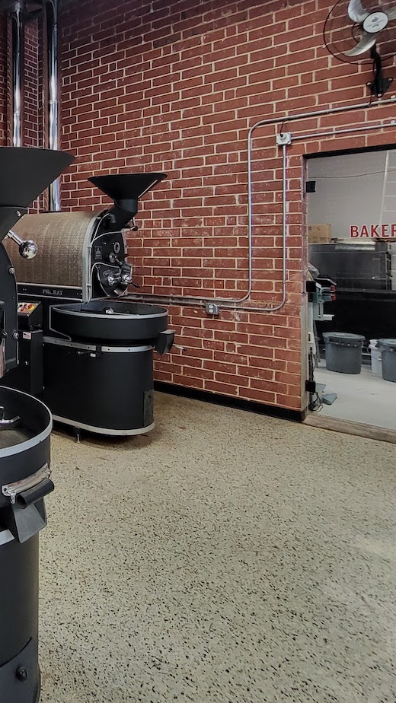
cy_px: 352
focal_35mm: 19
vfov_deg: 89.6
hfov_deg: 45.2
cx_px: -32
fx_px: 355
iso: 250
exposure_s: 1/60
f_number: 2.2
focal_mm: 1.74
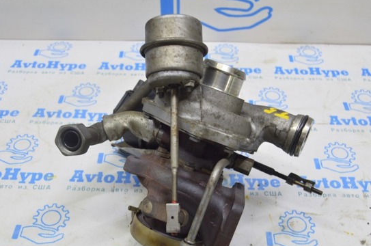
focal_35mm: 46
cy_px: 137
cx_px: 185
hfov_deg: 42.8
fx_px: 473
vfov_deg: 29.1
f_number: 5.6
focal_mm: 26
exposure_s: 1/20
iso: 400
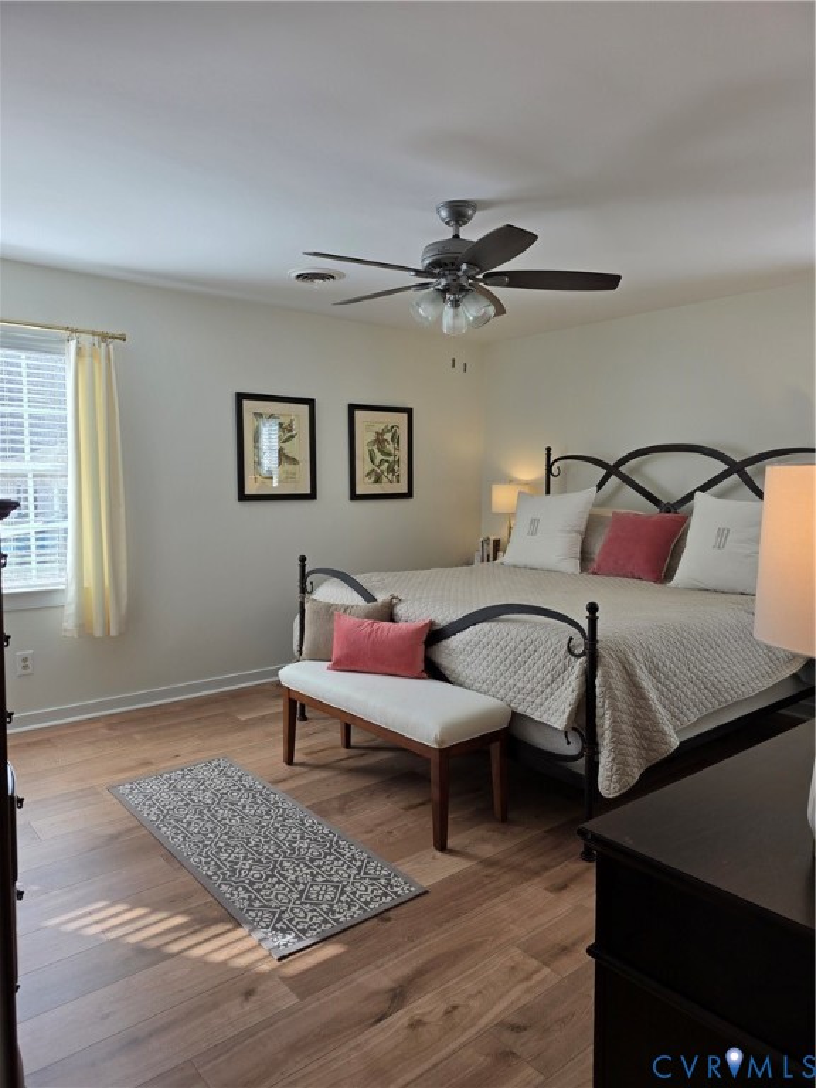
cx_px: 408
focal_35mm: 23
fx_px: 723
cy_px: 544
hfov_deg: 58.9
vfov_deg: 73.9
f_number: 1.7
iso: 32
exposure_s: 1/120
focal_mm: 6.3
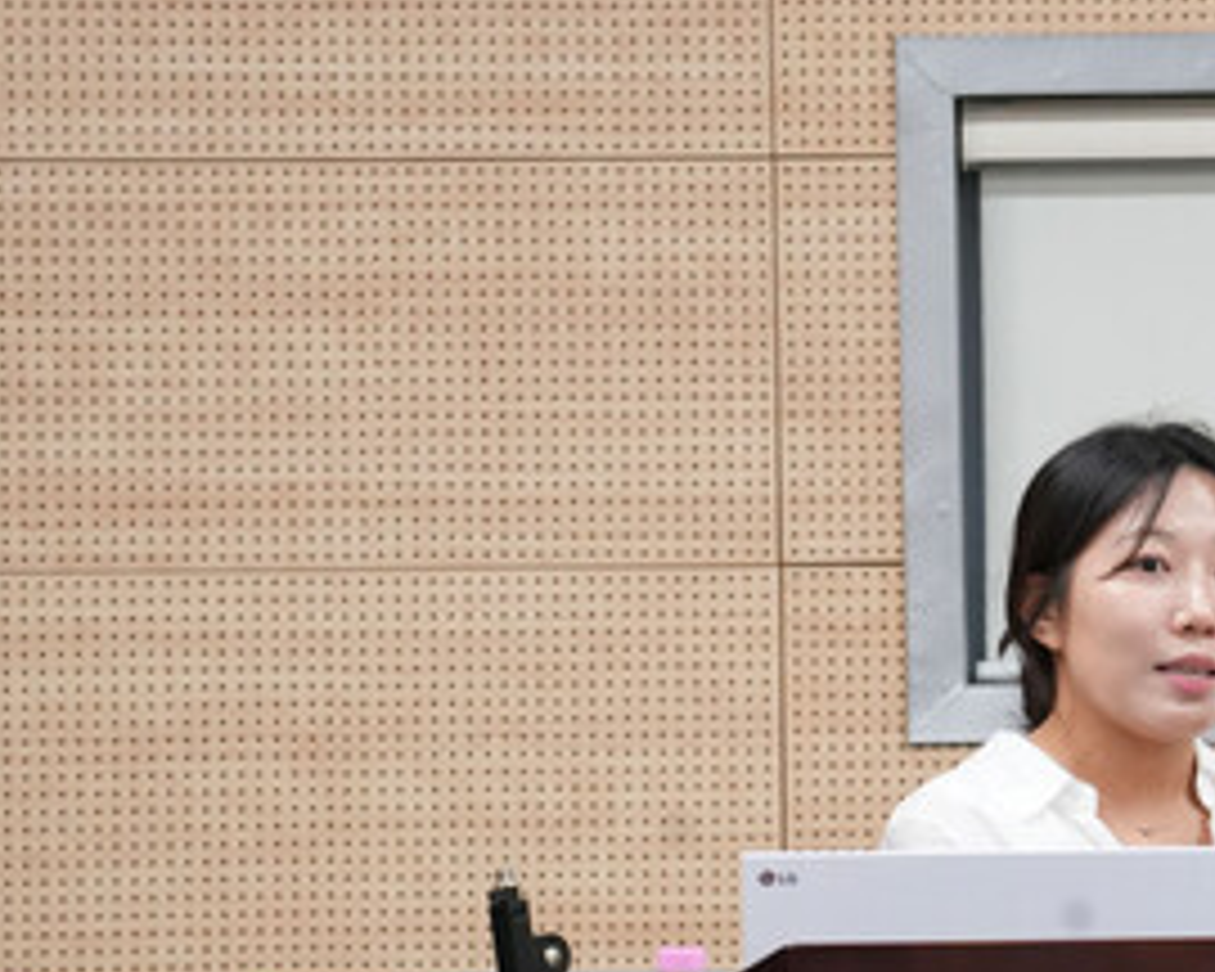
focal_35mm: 265
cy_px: 639
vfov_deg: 5.8
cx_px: 1238
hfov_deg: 7.3
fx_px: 9529
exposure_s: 1/160
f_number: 7.1
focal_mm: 127
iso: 6400
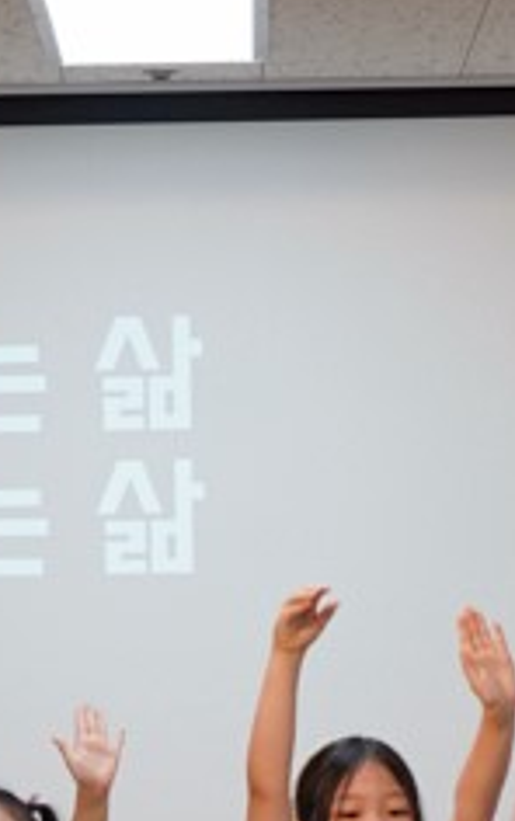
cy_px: 1016
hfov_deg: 4.8
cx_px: 10
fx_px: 6093
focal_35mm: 272
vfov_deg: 7.6
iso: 640
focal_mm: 70
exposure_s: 1/160
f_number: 4
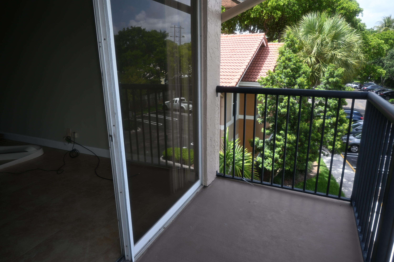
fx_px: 263
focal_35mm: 24
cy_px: 131
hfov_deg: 73.7
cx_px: 197
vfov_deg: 53.1
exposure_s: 1/250
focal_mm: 16
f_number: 4.5
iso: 100
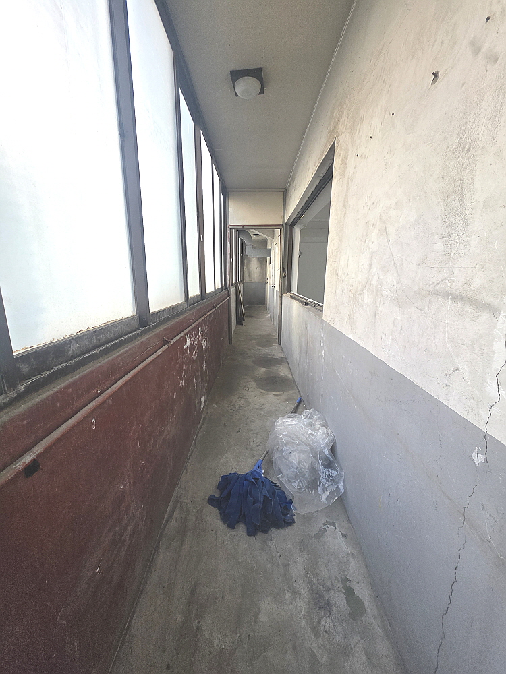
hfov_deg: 89.9
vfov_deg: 106.2
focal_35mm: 13
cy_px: 337
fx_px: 253
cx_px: 253
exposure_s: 1/359
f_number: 1.9
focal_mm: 2.2
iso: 64
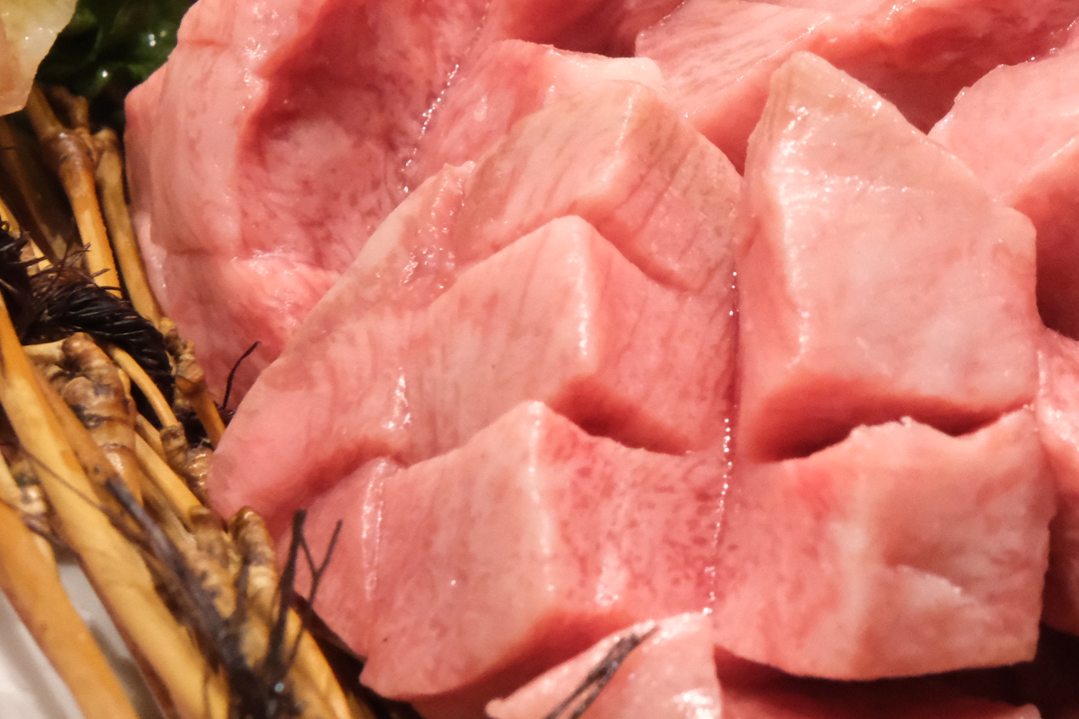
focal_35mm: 151
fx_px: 4526
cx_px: 1088
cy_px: 265
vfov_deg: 9.1
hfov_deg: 13.4
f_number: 11
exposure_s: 1/52
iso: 5000
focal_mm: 35
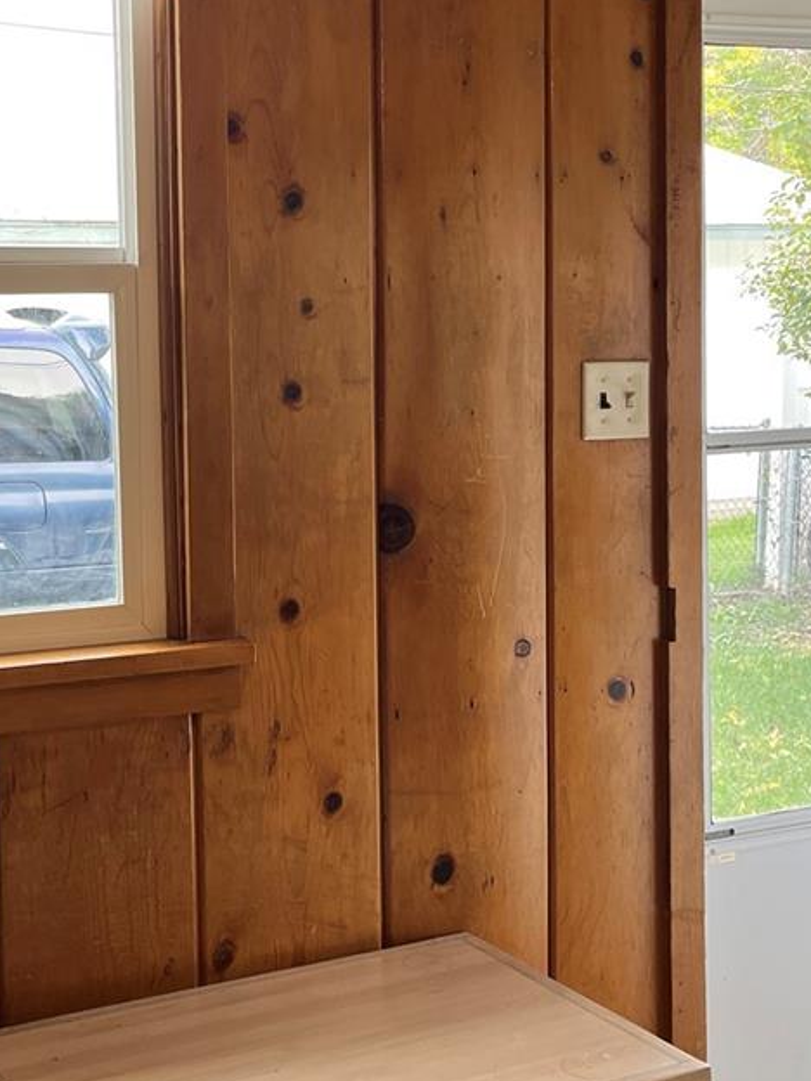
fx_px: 1562
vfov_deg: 38.1
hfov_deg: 28.8
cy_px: 468
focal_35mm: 50
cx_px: 239
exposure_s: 1/120
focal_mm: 5.1
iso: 100
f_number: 1.6
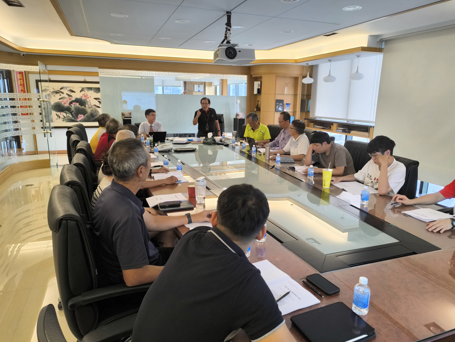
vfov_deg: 56.8
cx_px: 235
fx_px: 315
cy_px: 176
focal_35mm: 24
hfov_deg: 71.6
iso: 400
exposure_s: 1/120
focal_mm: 6.14
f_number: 1.65
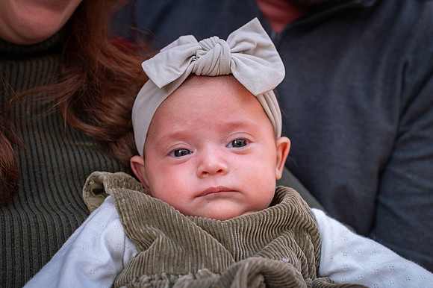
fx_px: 601
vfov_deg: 27.0
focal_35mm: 50
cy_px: 144
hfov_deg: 39.6
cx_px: 216
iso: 3200
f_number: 5
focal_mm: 50
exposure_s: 1/1600
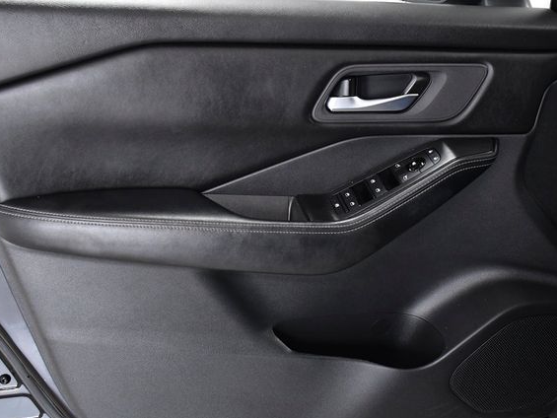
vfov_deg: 29.7
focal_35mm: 49
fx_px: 789
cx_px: 291
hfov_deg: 38.9
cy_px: 209
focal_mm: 30
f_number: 4
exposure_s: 1/320
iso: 2500
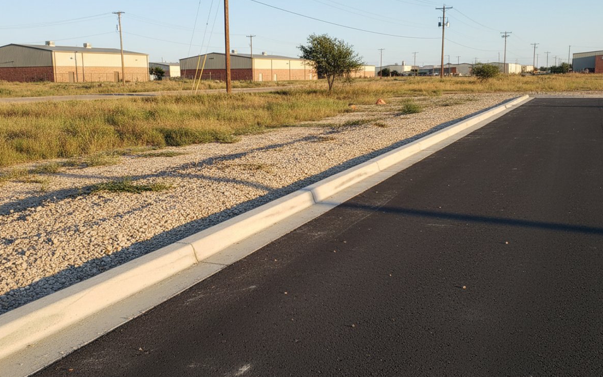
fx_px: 427
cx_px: 297
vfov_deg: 47.6
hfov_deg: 70.4
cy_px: 179
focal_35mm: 26
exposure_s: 1/1585
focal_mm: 6.8
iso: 410
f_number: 1.78
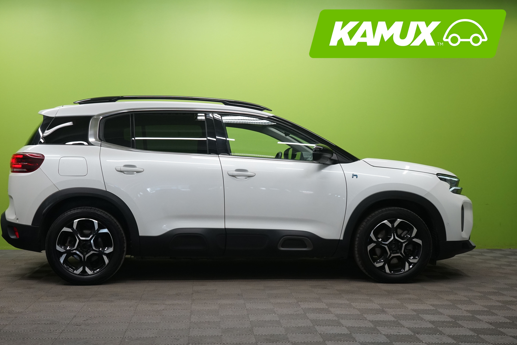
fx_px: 675
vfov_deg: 28.6
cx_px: 238
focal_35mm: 47
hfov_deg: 41.9
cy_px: 180
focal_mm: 43
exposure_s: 1/25
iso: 1250
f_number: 8
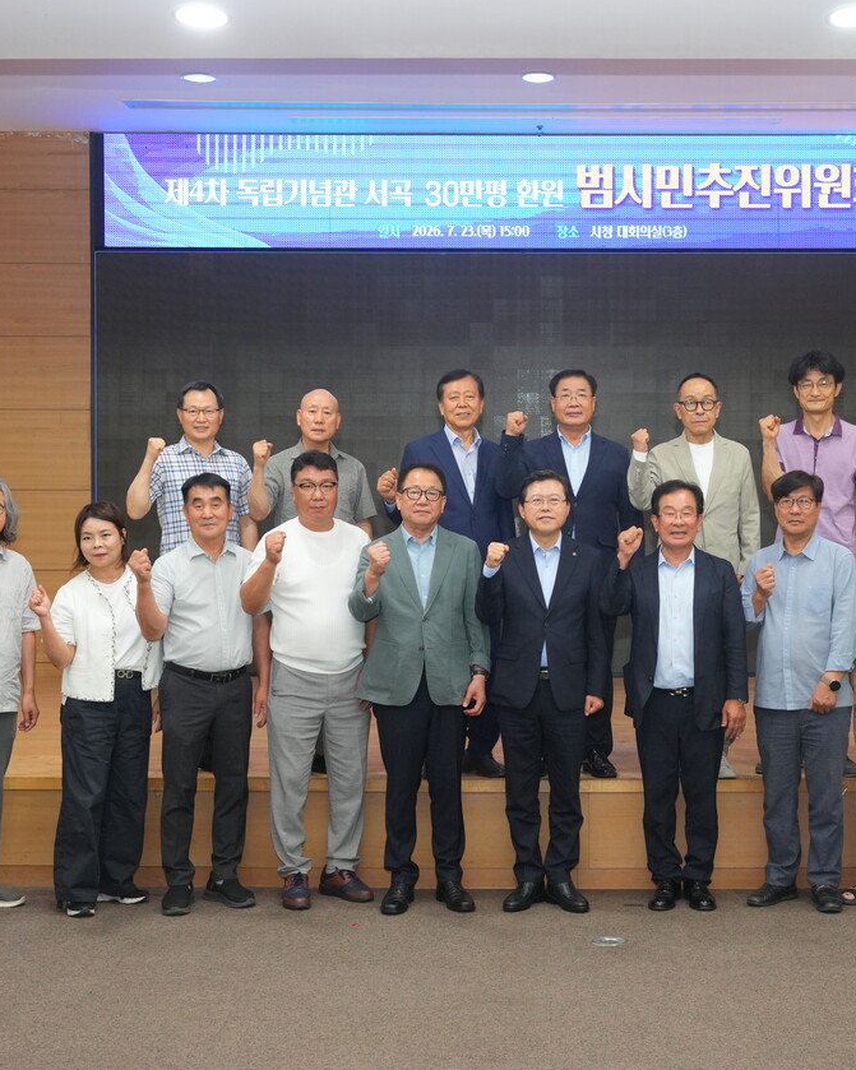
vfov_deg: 35.4
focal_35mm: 53
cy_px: 529
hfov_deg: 28.4
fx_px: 1679
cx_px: 563
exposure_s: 1/200
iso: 2500
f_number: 5
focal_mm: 37
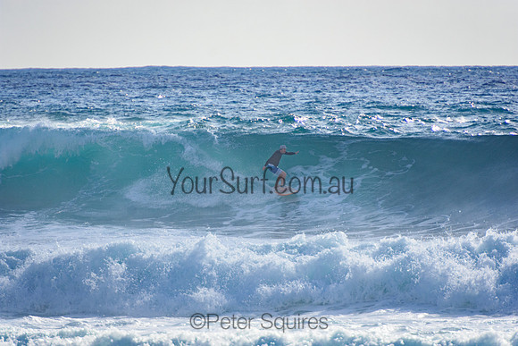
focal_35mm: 600
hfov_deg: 3.4
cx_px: 259
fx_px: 8635
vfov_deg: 2.3
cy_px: 173
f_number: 5.6
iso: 320
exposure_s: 1/2000
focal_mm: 400
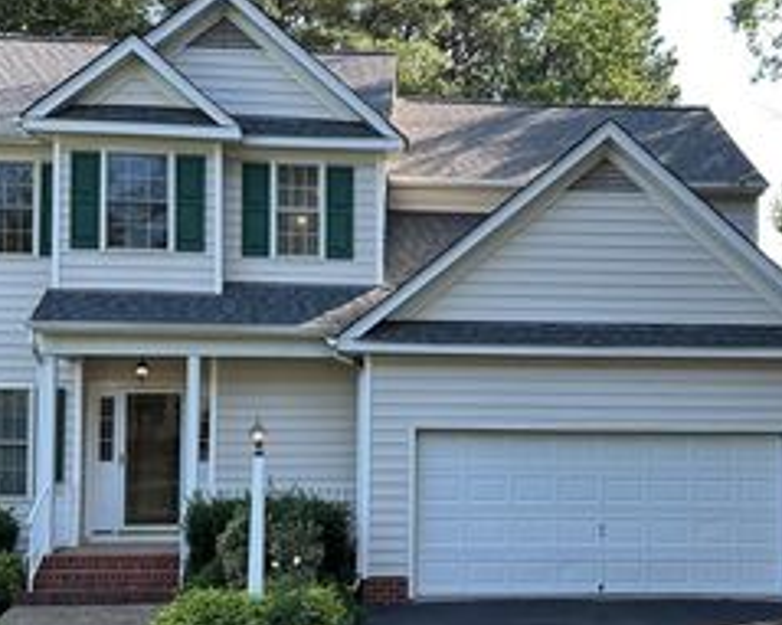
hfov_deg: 37.5
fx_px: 1134
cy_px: 381
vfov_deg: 30.7
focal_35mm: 49
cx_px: 537
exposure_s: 1/756
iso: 80
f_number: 1.78
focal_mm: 6.86
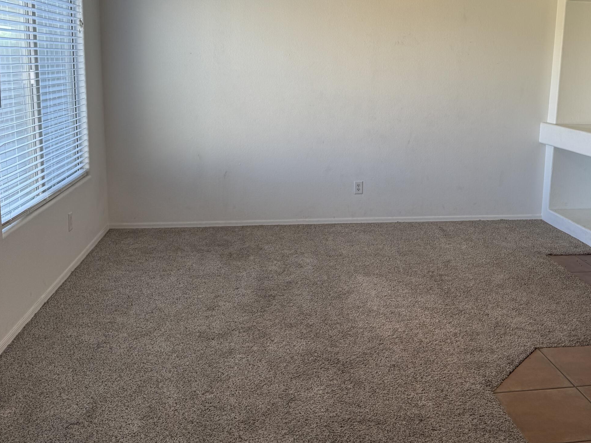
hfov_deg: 49.2
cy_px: 169
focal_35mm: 37
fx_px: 632
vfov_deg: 38.4
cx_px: 399
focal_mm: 6.76
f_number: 1.78
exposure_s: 1/120
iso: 80
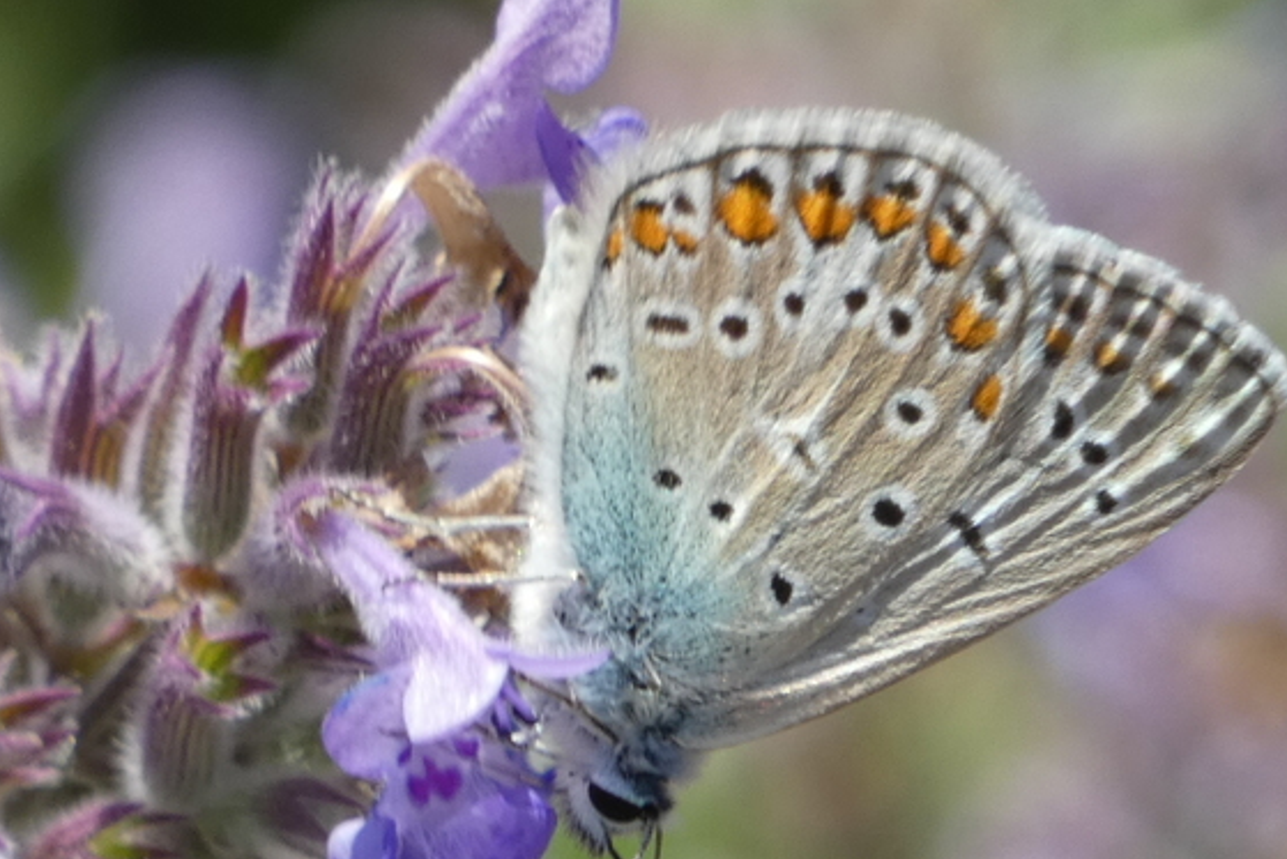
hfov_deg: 2.2
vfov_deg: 1.4
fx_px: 34041
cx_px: 683
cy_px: 516
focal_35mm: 952
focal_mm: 107.6
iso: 80
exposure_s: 1/125
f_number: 5.6
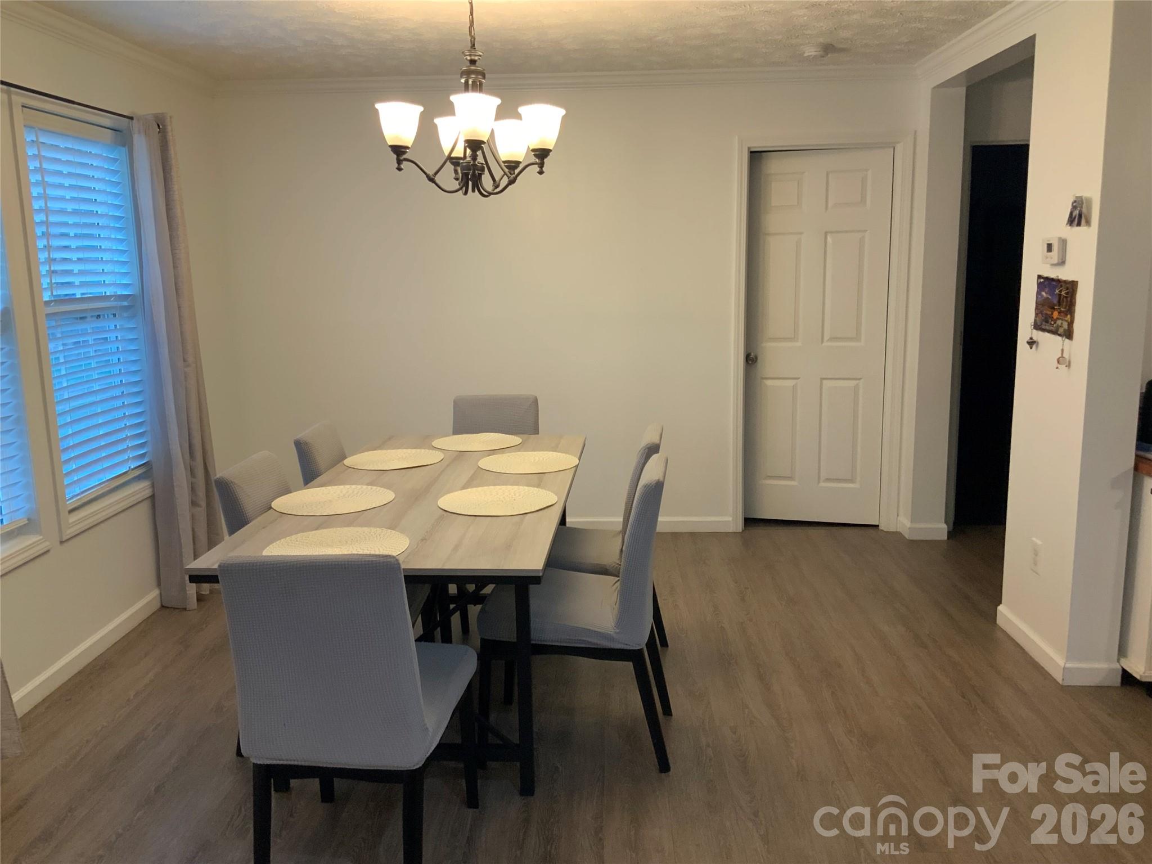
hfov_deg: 61.7
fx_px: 965
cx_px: 576
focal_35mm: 29
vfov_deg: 48.2
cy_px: 432
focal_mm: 3
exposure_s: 1/60
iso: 100
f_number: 1.8
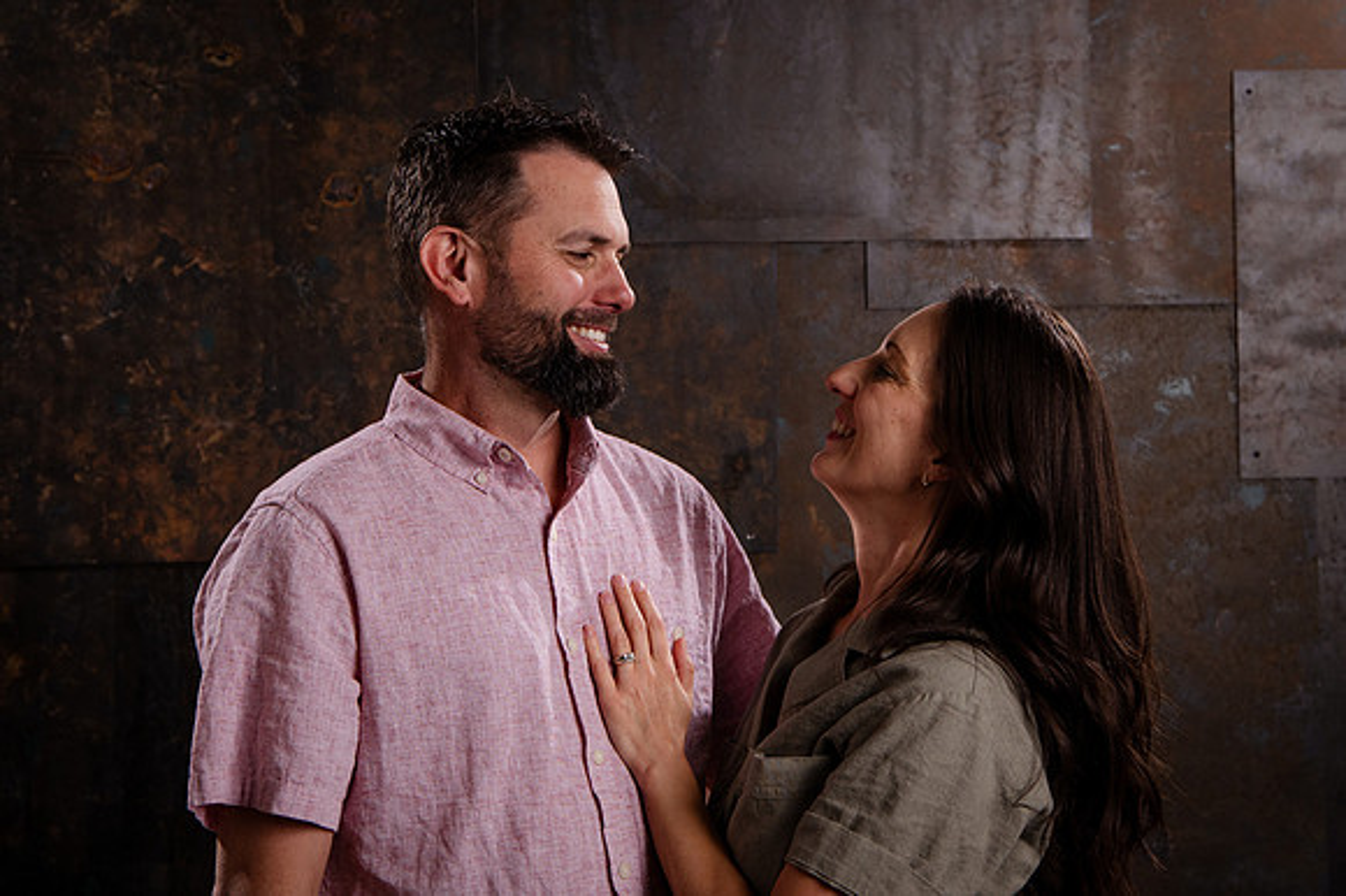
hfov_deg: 26.8
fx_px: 2827
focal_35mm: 76
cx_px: 743
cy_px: 329
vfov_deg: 18.0
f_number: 8
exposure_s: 1/160
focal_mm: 58
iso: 1000
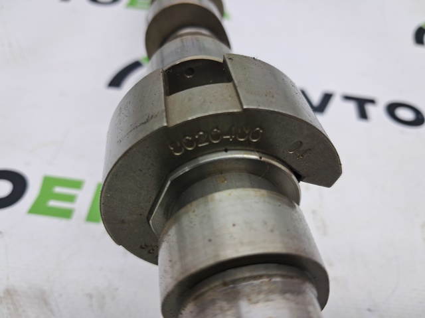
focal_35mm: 27
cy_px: 159
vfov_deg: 51.3
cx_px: 212
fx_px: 331
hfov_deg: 65.4
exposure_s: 1/50
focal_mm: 4
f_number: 1.8
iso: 50
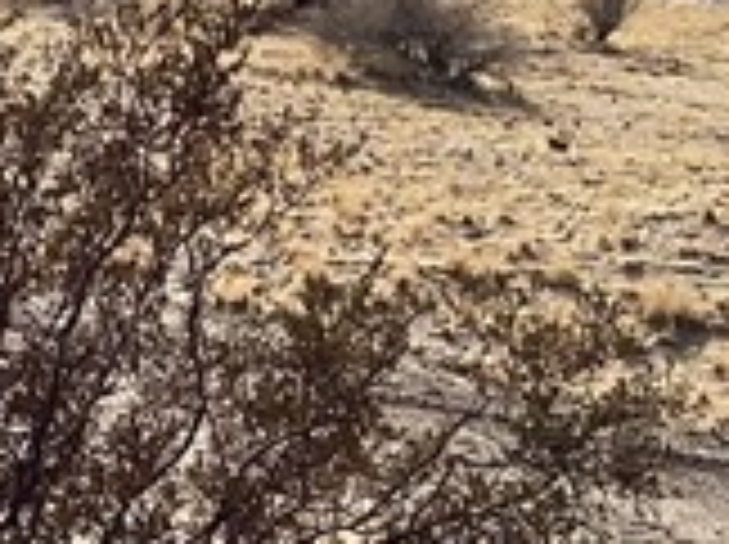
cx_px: 99
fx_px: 4122
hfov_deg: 10.1
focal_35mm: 196
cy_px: 598
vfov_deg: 7.5
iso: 25
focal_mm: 3.3
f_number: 2.4
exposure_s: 1/1733
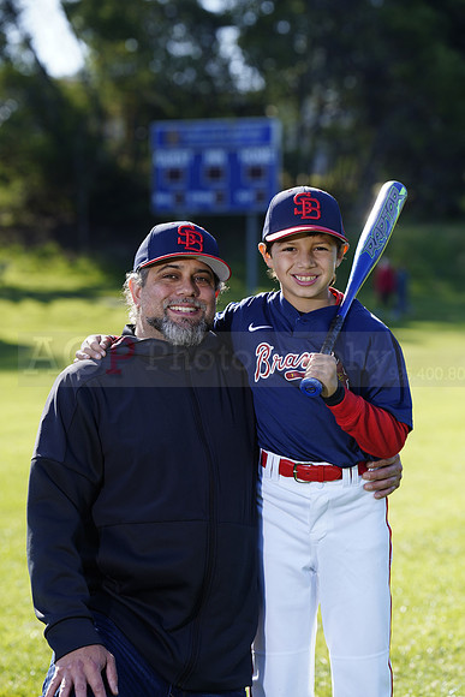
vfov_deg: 15.2
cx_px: 232
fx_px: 2614
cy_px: 348
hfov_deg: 10.2
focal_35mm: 135
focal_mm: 135
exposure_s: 1/250
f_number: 5
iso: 100
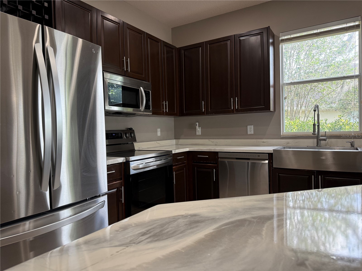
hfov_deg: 71.6
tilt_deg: -0.5
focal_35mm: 24
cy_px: 136
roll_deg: +2.0
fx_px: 251
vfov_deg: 56.8
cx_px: 181
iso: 160
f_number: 1.78
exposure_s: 1/120
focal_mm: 6.76
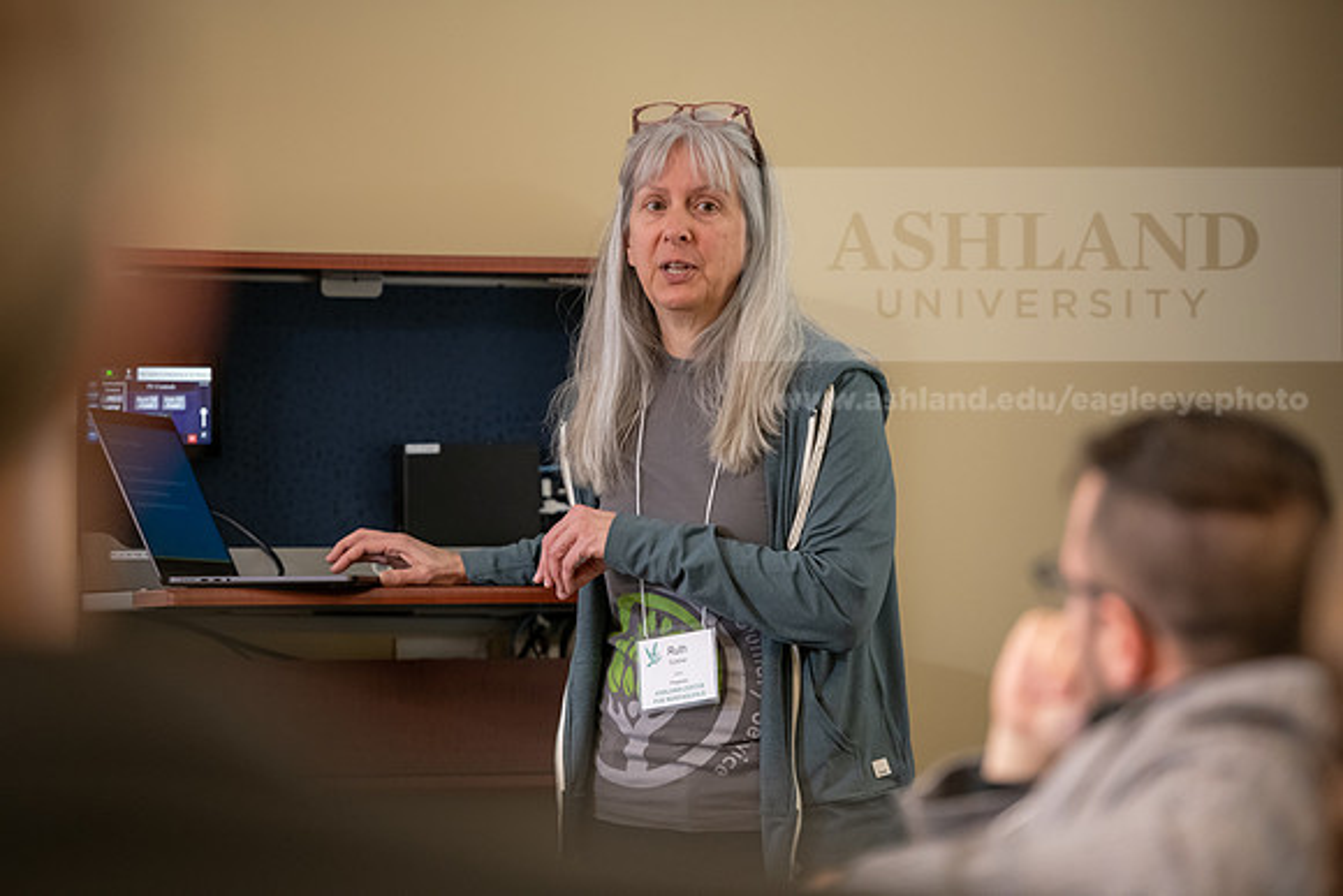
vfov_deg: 7.4
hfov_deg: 11.1
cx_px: 672
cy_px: 448
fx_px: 6903
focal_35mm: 185
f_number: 3.2
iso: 1600
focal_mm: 185
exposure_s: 1/160
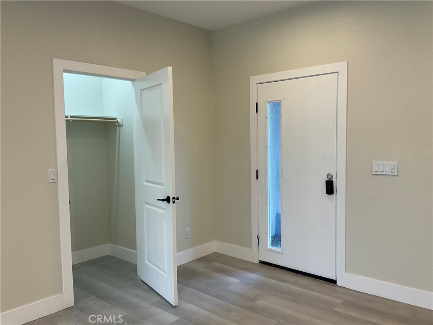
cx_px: 216
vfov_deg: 48.2
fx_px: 363
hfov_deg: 61.7
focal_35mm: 29
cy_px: 162
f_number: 1.8
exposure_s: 1/120
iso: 64
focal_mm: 3
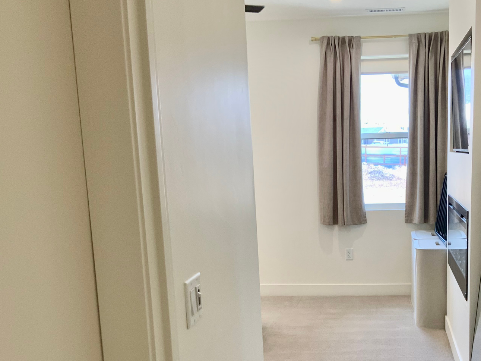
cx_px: 342
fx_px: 639
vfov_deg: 31.0
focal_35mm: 46
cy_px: 266
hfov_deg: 40.4
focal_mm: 3
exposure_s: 1/60
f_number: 1.8
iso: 50
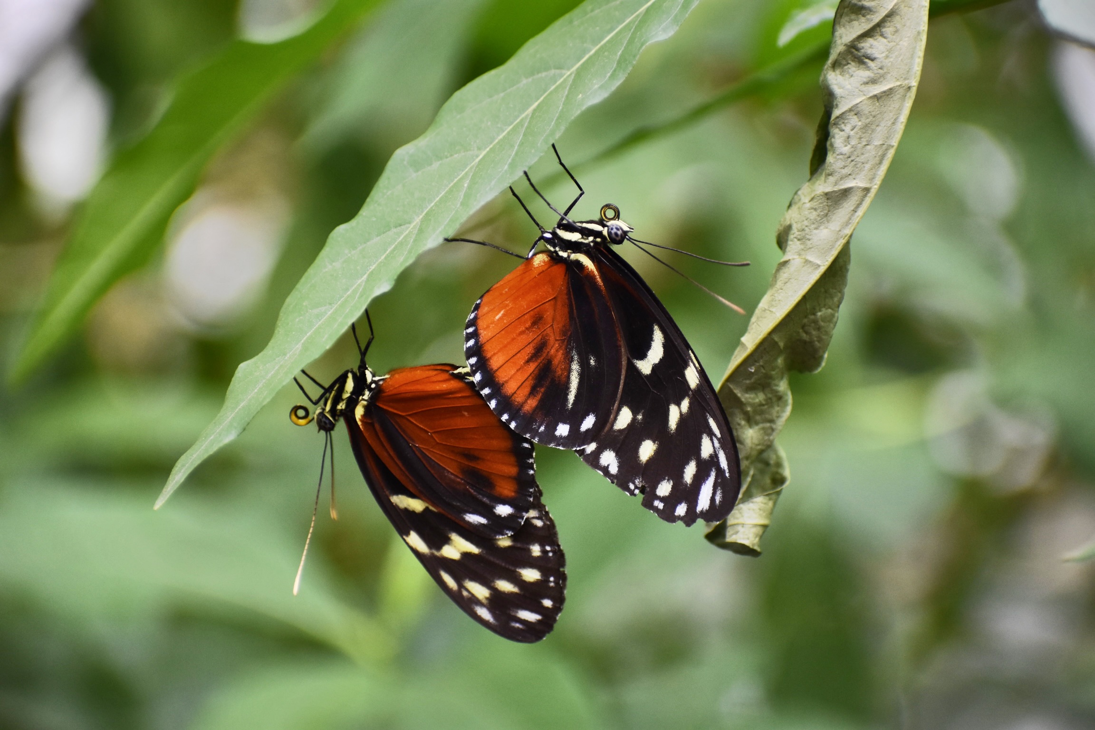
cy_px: 365
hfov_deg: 7.6
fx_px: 8212
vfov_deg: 5.1
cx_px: 548
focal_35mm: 270
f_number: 5.6
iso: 800
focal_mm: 180
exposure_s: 1/400
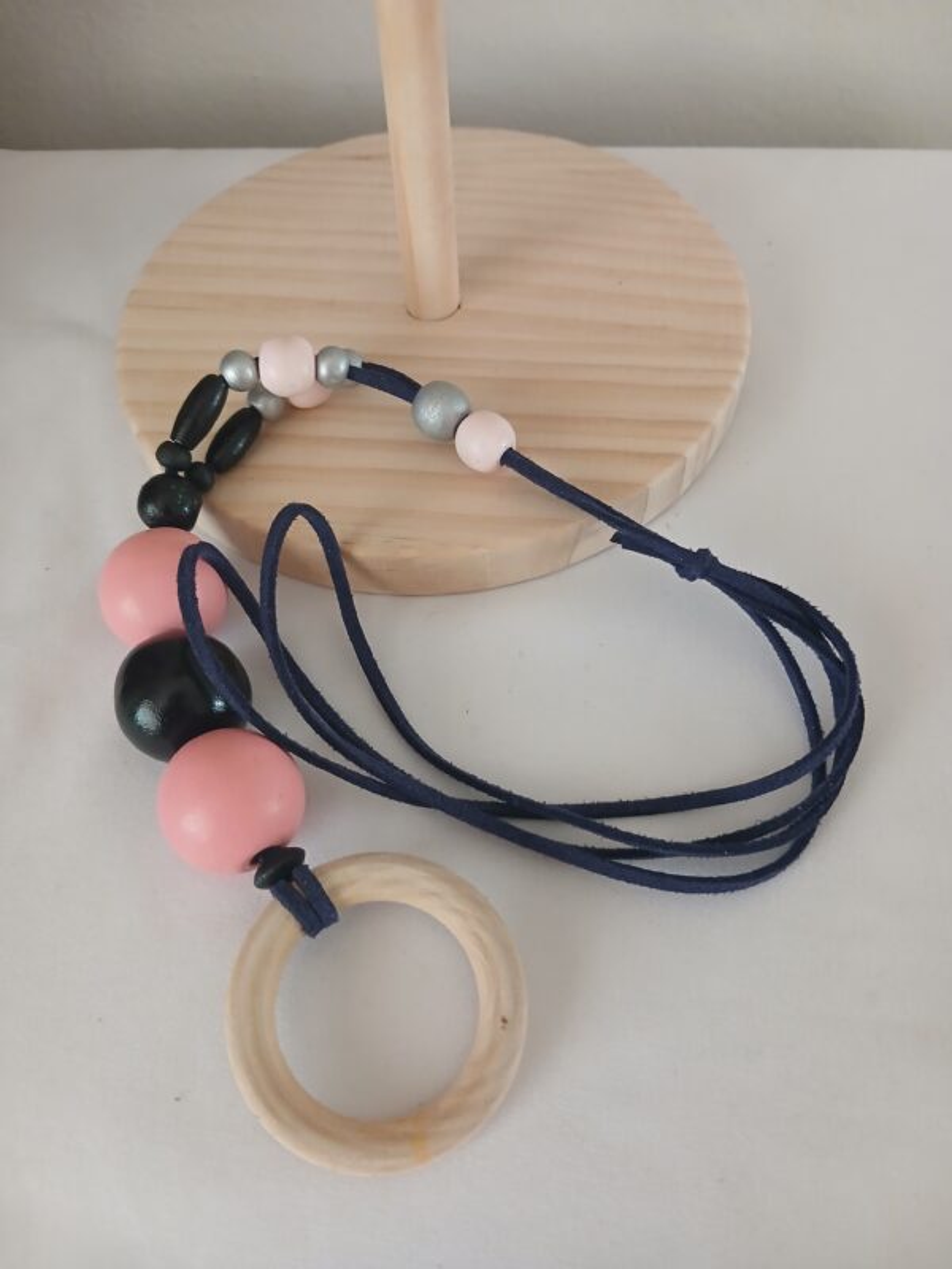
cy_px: 634
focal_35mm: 27
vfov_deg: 65.3
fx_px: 990
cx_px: 476
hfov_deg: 51.4
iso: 250
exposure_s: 1/33.3
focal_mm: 3.98
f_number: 1.8
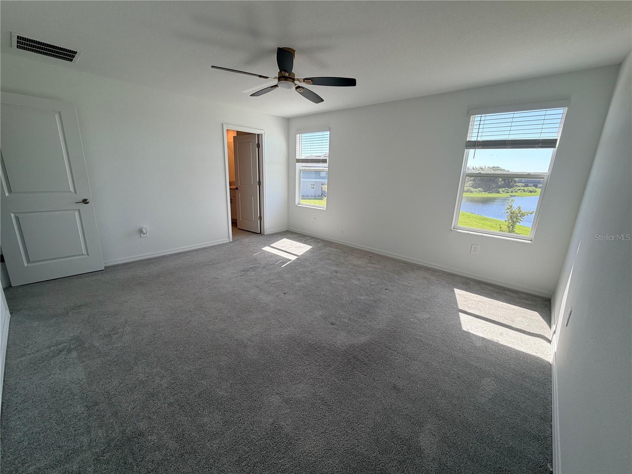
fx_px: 256
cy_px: 237
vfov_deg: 85.7
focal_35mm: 14
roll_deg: -0.9
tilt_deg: -13.2
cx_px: 316
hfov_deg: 102.1
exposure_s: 1/183
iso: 50
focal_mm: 2.22
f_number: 2.2
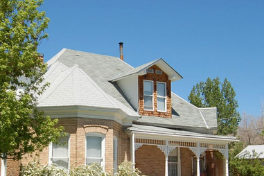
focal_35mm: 58
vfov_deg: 23.4
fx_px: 424
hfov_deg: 34.3
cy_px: 104
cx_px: 89
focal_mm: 23
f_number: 9
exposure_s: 1/320
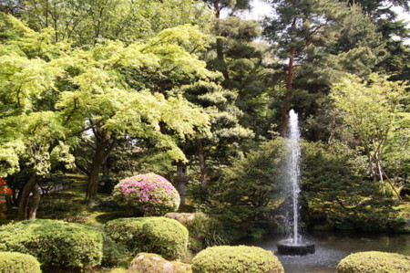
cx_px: 205
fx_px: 375
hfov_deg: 57.3
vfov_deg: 39.9
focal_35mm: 33
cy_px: 136
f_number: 6.3
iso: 200
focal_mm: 22
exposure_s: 1/160
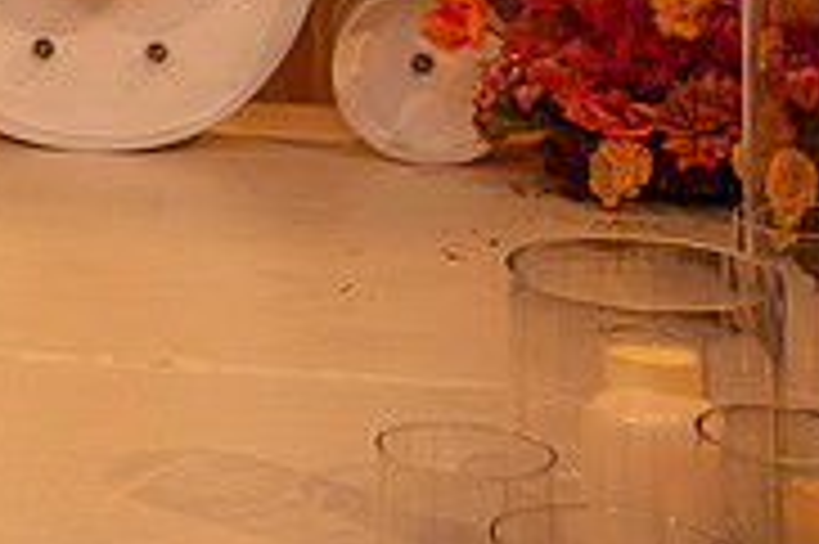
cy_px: -478
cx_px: -619
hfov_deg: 13.4
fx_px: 3159
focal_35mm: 139
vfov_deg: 9.3
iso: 400
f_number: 2.8
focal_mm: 32
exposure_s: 1/80
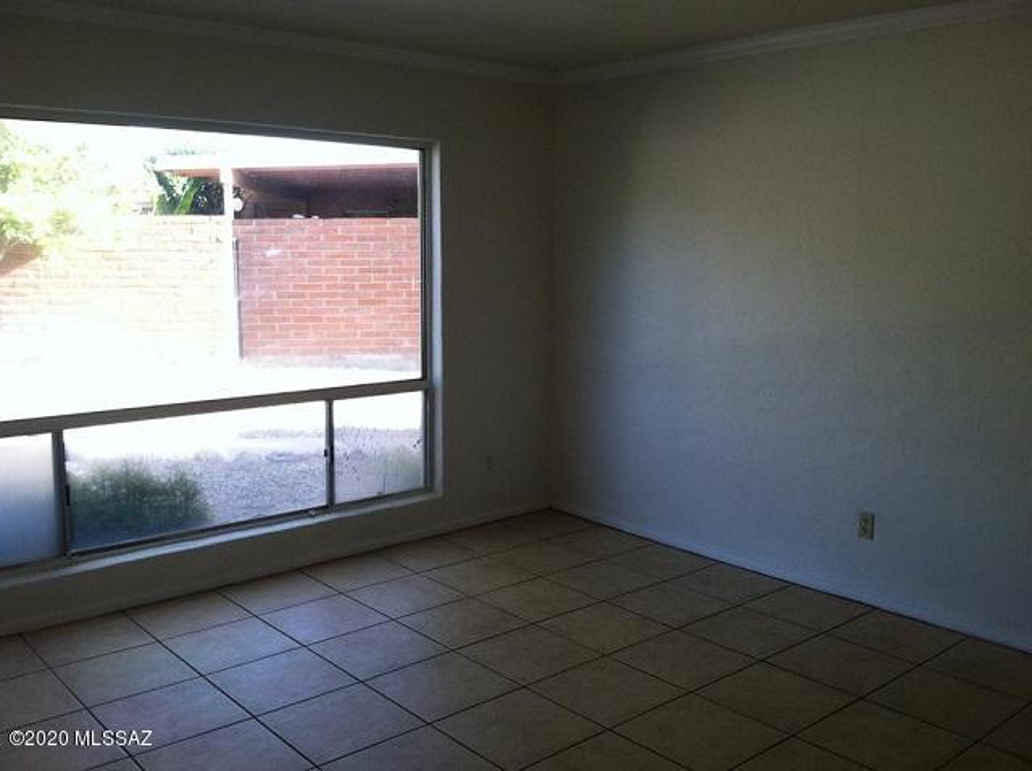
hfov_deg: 52.7
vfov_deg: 40.6
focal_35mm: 35
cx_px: 516
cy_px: 386
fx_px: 1042
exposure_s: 1/100
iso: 100
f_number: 2.8
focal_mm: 3.85
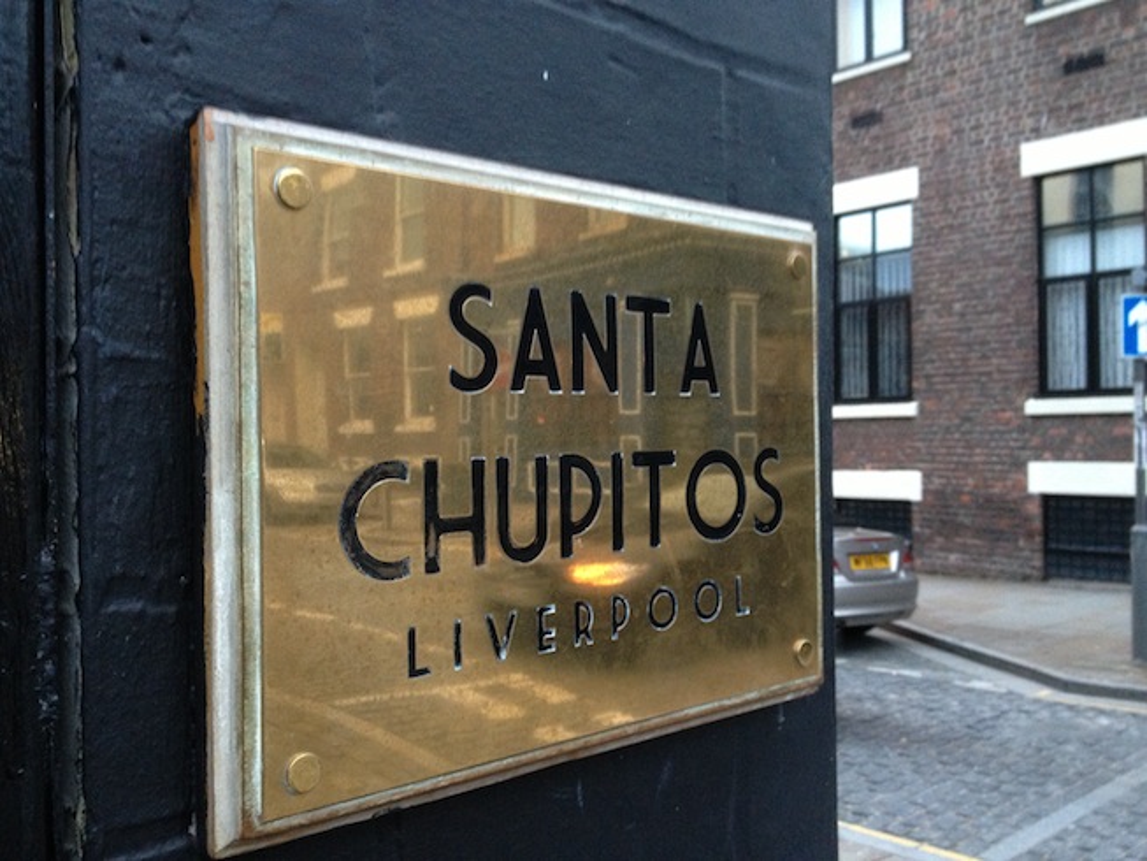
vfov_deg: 40.7
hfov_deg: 52.6
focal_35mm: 35
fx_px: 1160
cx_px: 574
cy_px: 430
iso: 250
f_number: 2.4
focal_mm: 4.28
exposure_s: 1/20
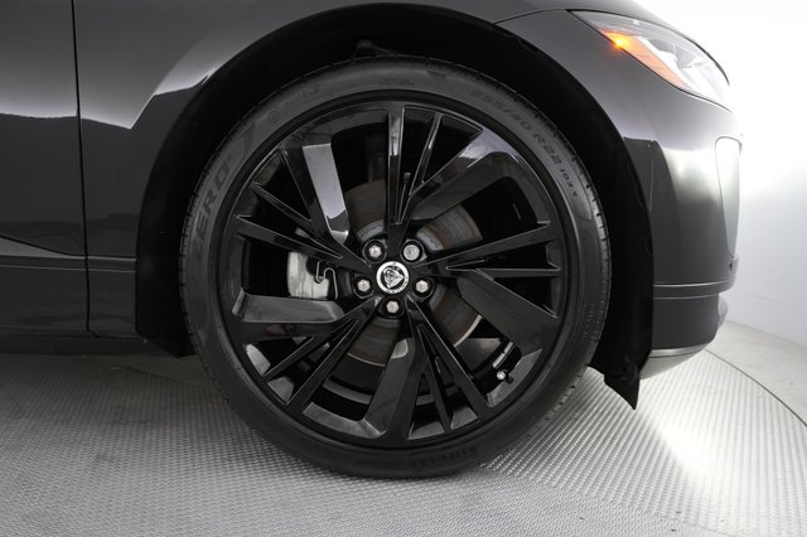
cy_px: 268
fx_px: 560
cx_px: 404
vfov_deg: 51.2
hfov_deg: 71.5
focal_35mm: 25
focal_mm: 25
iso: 2500
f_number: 4.5
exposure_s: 1/50
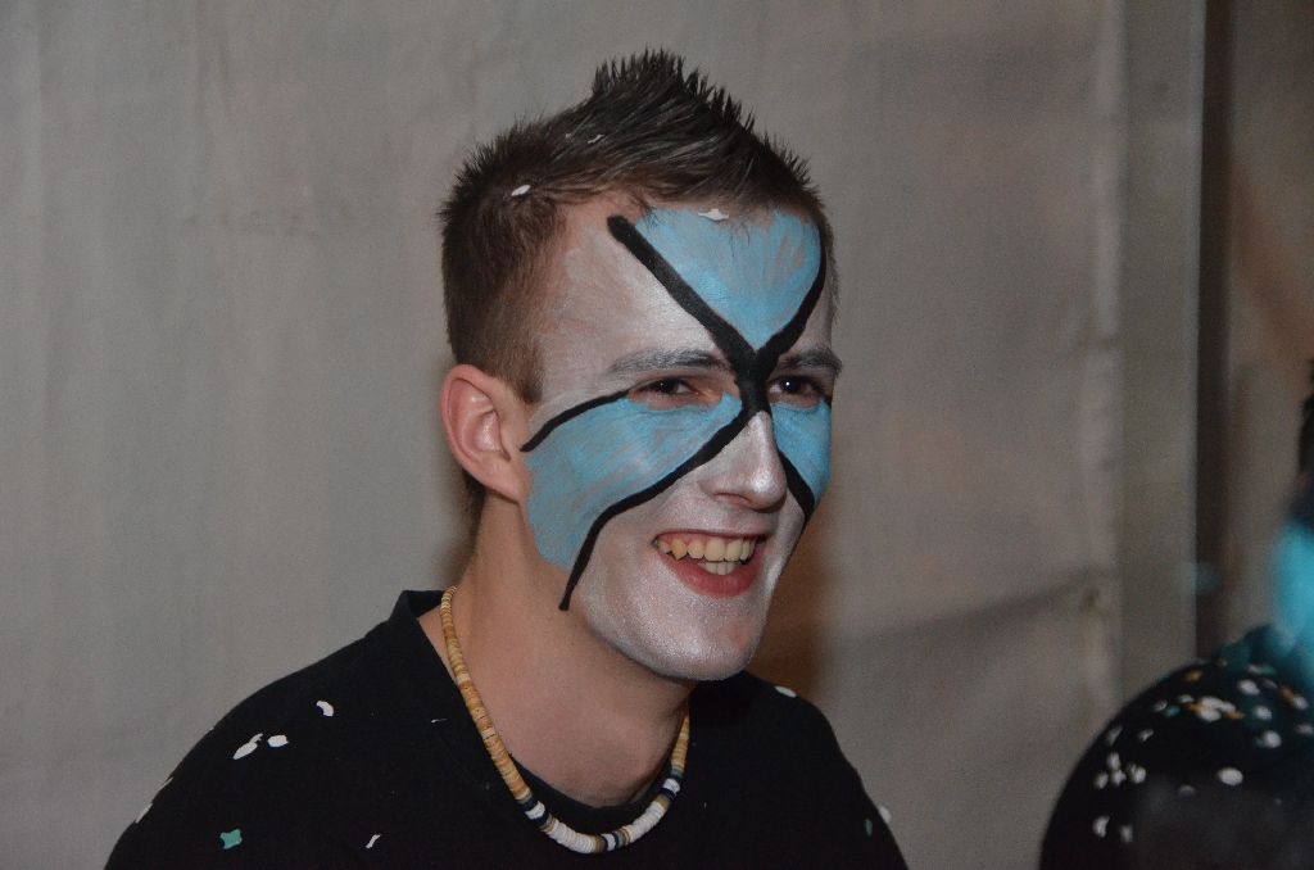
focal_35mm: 120
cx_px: 657
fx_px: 4370
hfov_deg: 17.1
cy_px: 435
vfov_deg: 11.4
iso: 3200
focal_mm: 80
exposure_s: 1/60
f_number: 5.3
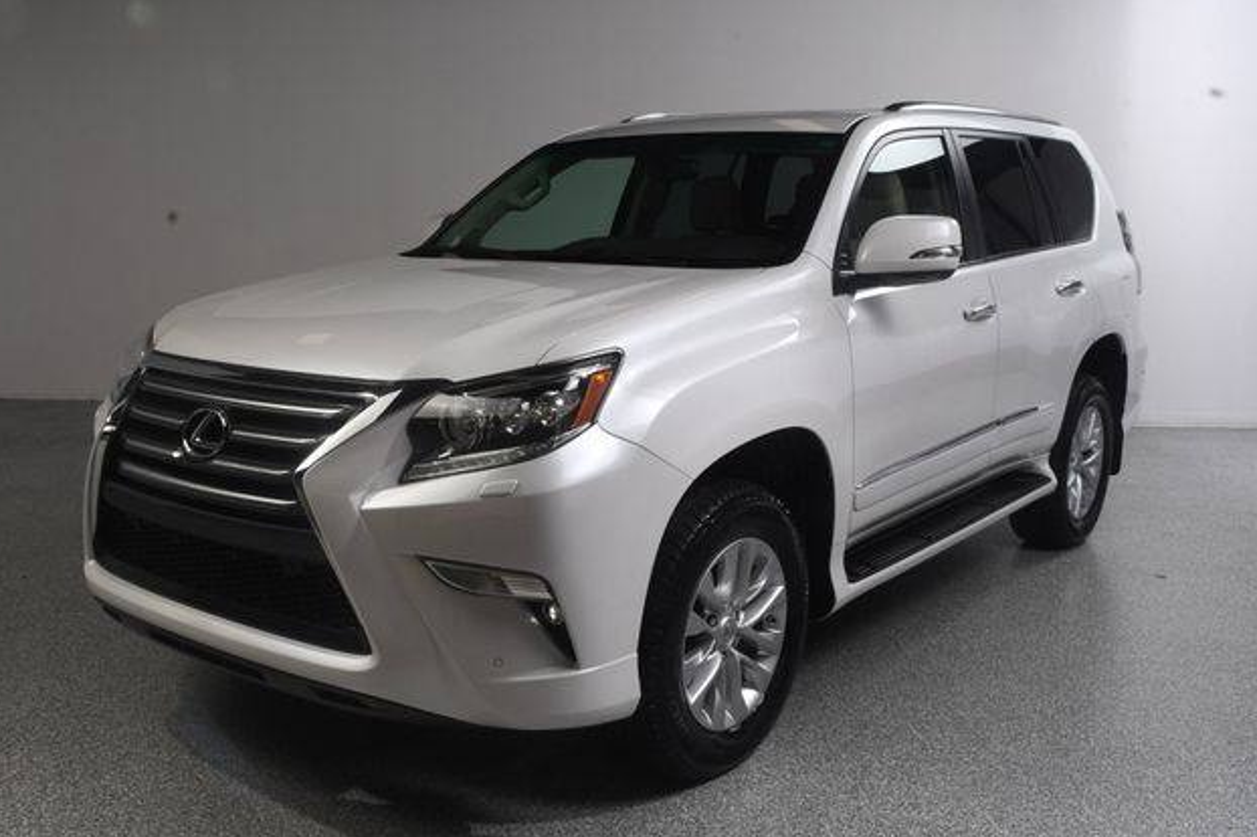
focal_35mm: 35
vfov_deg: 37.8
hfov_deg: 54.5
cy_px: 410
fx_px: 1221
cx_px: 614
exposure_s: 1/160
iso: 100
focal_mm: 23
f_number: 14
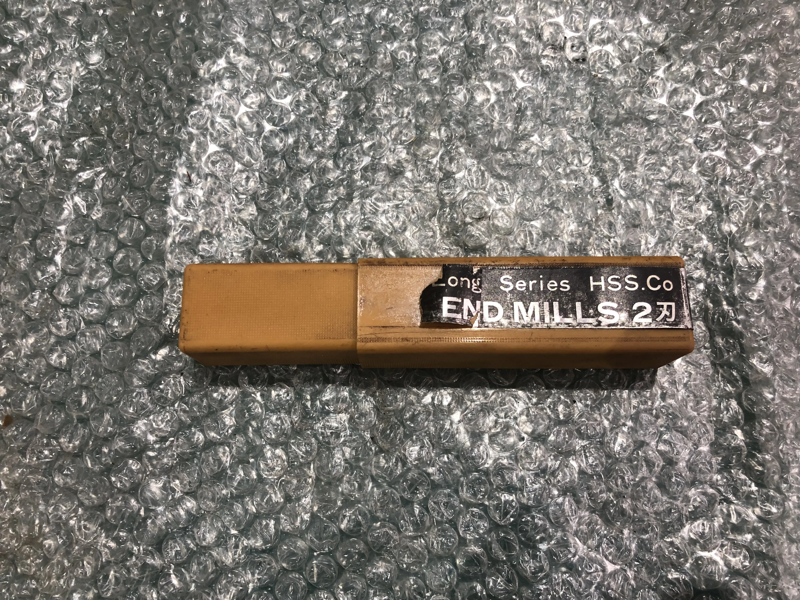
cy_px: 300
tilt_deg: -75.9
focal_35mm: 28
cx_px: 400
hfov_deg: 63.4
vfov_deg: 49.7
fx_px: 647
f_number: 1.8
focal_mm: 3.99
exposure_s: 1/24
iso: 40
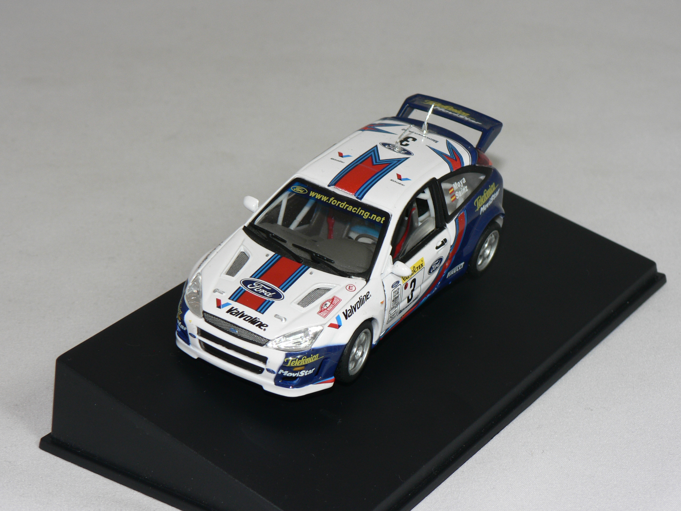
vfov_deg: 15.9
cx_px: 340
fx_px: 1830
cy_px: 256
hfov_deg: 21.1
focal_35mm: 93
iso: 80
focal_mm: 15.5
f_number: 4
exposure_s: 1/60
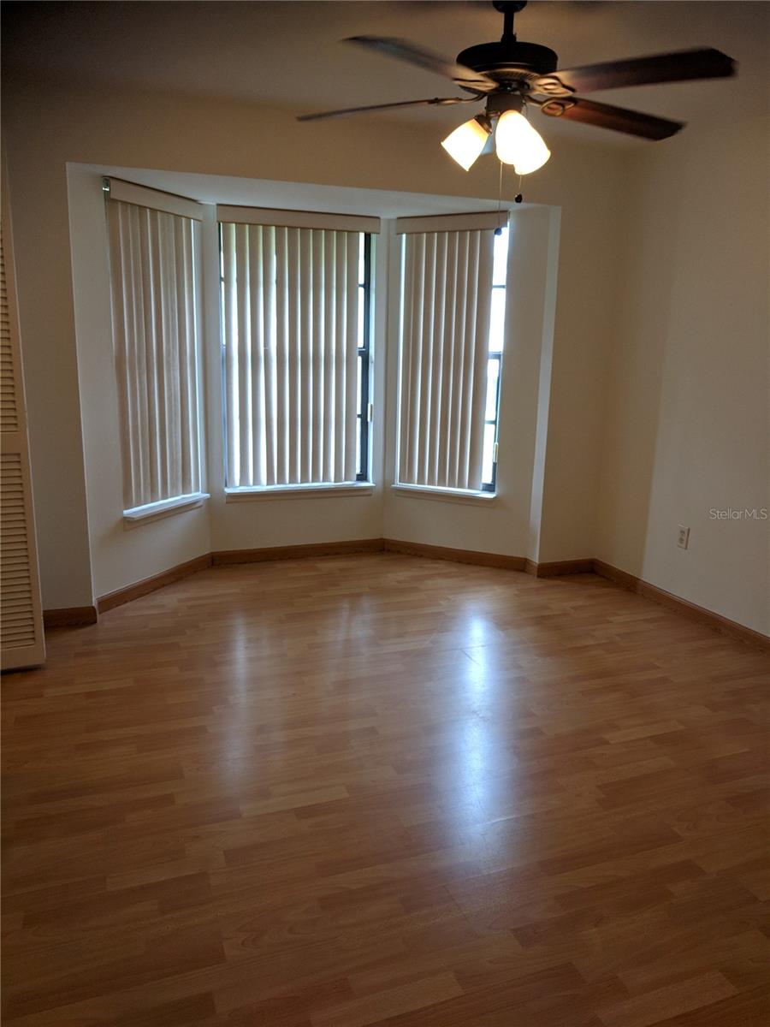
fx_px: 771
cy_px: 514
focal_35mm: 26
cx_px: 385
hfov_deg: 53.1
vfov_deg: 67.3
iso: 259
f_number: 2
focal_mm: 4.67
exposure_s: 1/120
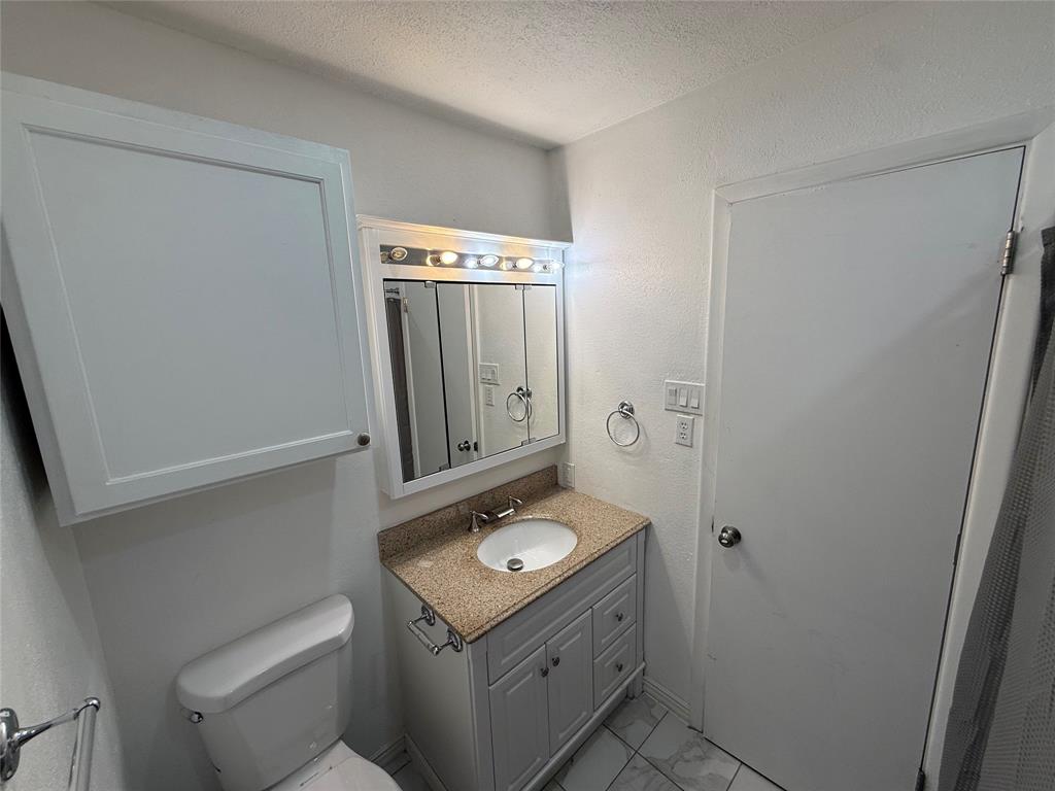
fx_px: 427
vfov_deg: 85.7
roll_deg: +1.4
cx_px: 528
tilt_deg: -9.3
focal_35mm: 14
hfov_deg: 102.1
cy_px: 396
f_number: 2.2
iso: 64
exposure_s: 1/141
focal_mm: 2.22
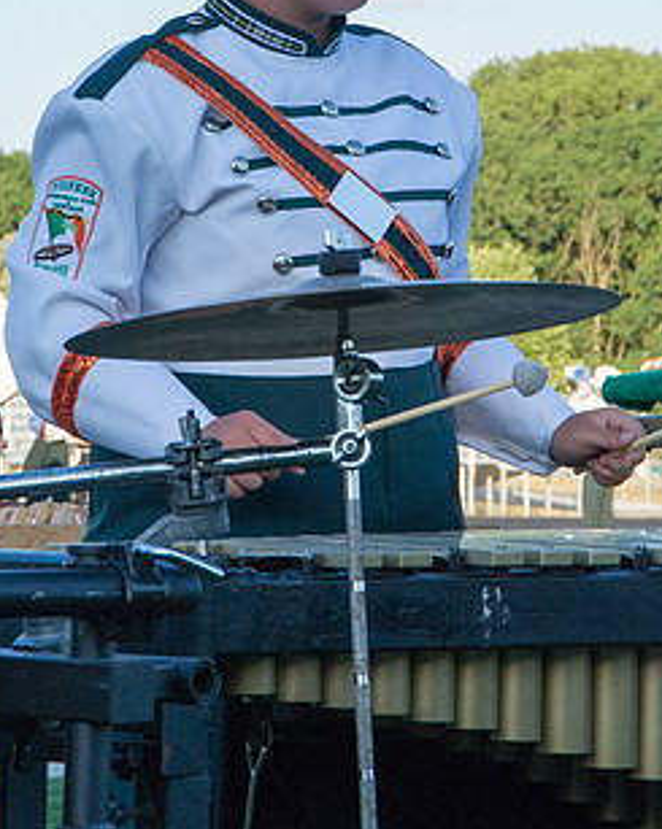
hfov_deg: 7.9
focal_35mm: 196
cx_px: 321
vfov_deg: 9.8
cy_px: 188
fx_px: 4807
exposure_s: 1/400
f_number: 10
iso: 640
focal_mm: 85
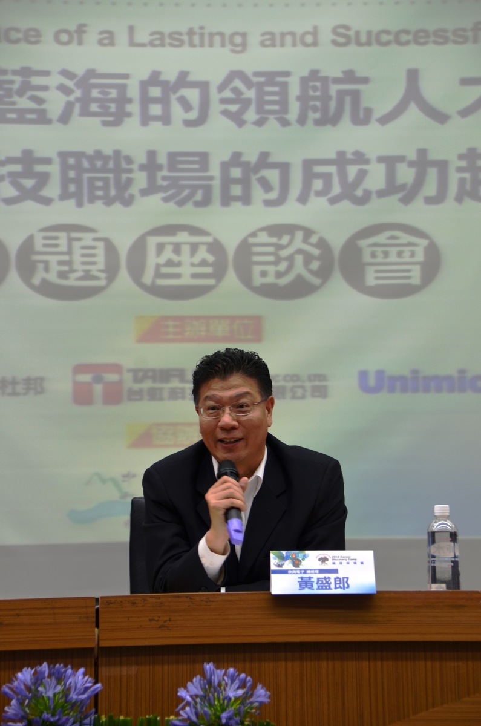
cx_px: 240
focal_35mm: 150
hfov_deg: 9.1
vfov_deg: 13.7
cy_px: 363
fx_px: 3019
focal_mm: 100
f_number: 5.6
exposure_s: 1/30
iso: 100
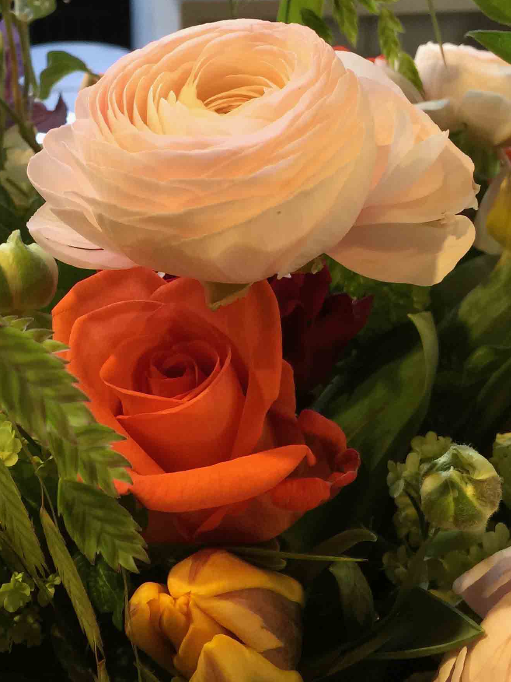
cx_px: 155
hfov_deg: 26.8
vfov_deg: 35.3
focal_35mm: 54
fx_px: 1063
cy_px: 253
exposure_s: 1/33
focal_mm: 4.15
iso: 32
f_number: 2.2
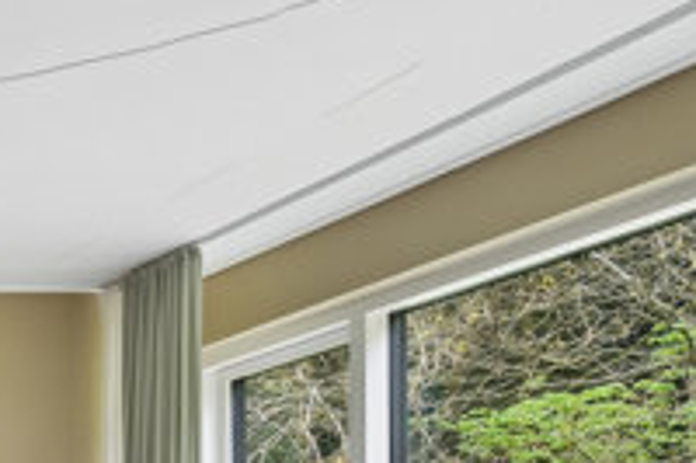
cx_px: -661
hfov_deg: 18.9
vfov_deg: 17.3
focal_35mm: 72
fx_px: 1391
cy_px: 667
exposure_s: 1/40
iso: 400
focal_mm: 18
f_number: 4.5
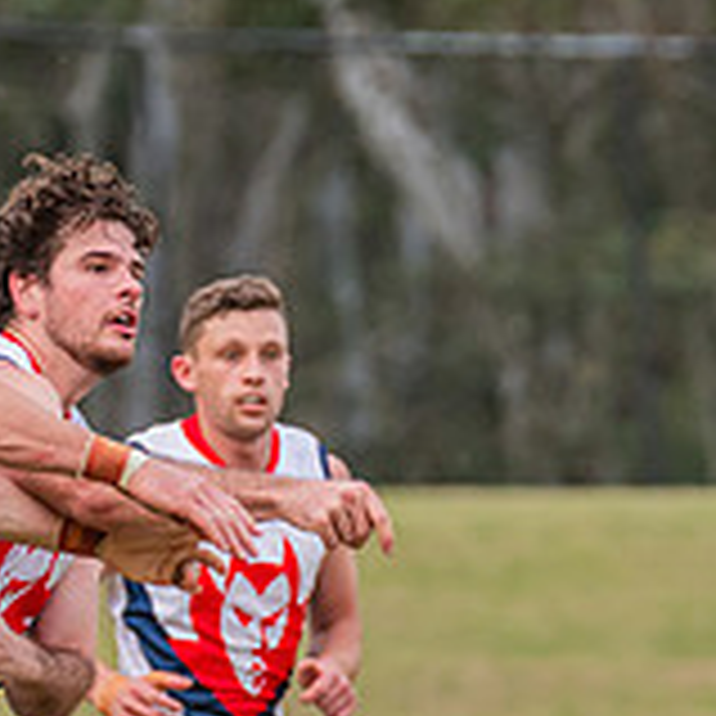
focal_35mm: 1169
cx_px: 50
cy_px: 573
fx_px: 27356
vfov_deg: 1.5
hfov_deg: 1.5
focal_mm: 330
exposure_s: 1/1250
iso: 800
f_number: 7.1
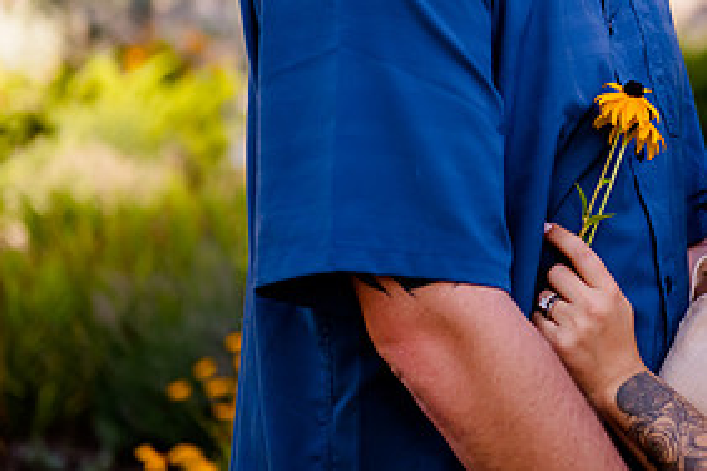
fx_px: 2906
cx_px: 702
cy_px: -1
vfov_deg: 9.2
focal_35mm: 148
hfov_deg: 13.7
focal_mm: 70
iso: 640
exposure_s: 1/800
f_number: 2.8
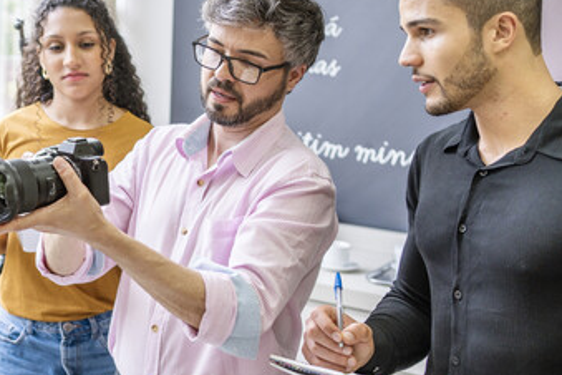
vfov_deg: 20.4
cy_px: 290
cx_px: 63
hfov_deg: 29.3
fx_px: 1030
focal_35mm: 66
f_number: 2.8
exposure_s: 1/100
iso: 400
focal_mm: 35
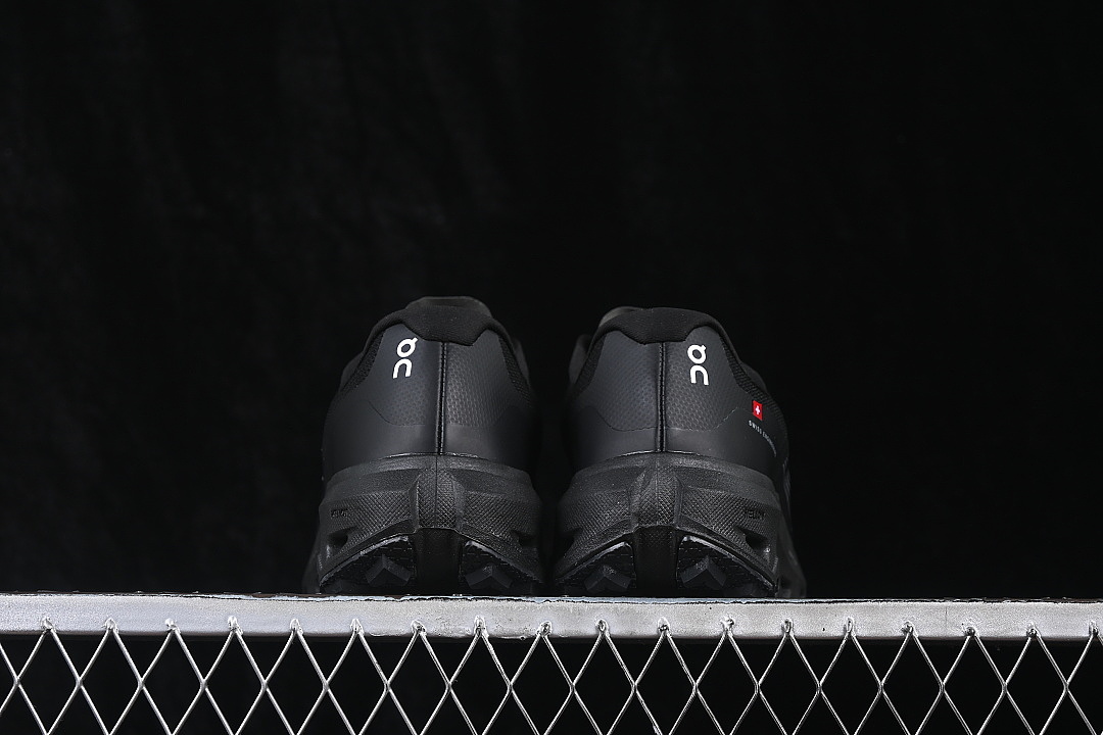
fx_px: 2298
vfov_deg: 18.2
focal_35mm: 75
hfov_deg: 27.0
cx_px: 552
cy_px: 368
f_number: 6.3
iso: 160
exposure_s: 1/60
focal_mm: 50
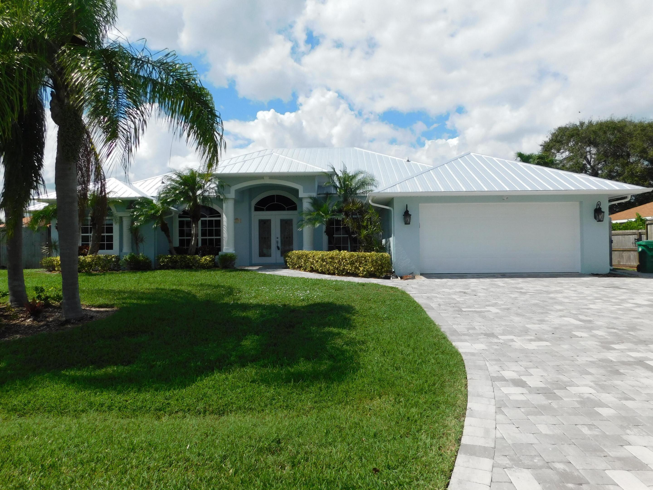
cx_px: 326
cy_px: 245
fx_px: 434
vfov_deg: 58.9
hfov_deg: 73.9
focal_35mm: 23
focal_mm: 4
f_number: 6
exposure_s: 1/640
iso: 125
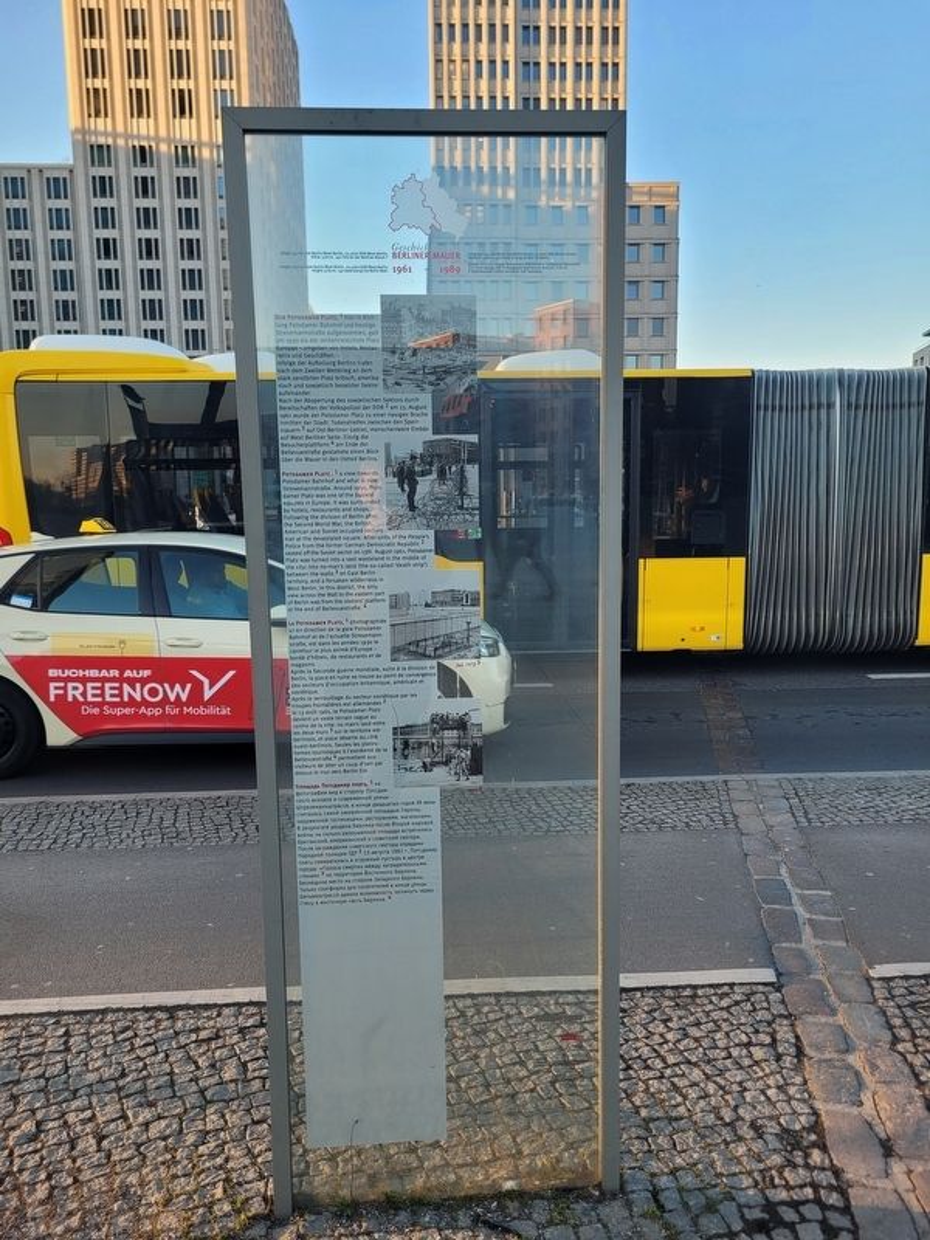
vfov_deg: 67.3
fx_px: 931
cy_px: 620
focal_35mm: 26
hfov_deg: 53.1
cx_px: 465
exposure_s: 1/298
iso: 40
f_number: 1.8
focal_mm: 5.4
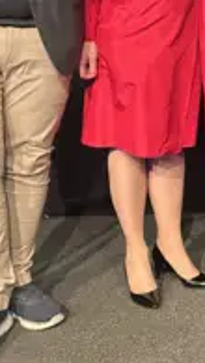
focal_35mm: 87
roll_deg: +0.9
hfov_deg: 12.8
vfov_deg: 22.8
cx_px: 356
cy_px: -50
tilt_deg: -2.7
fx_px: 839
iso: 500
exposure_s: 1/50
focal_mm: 5.7
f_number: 1.5
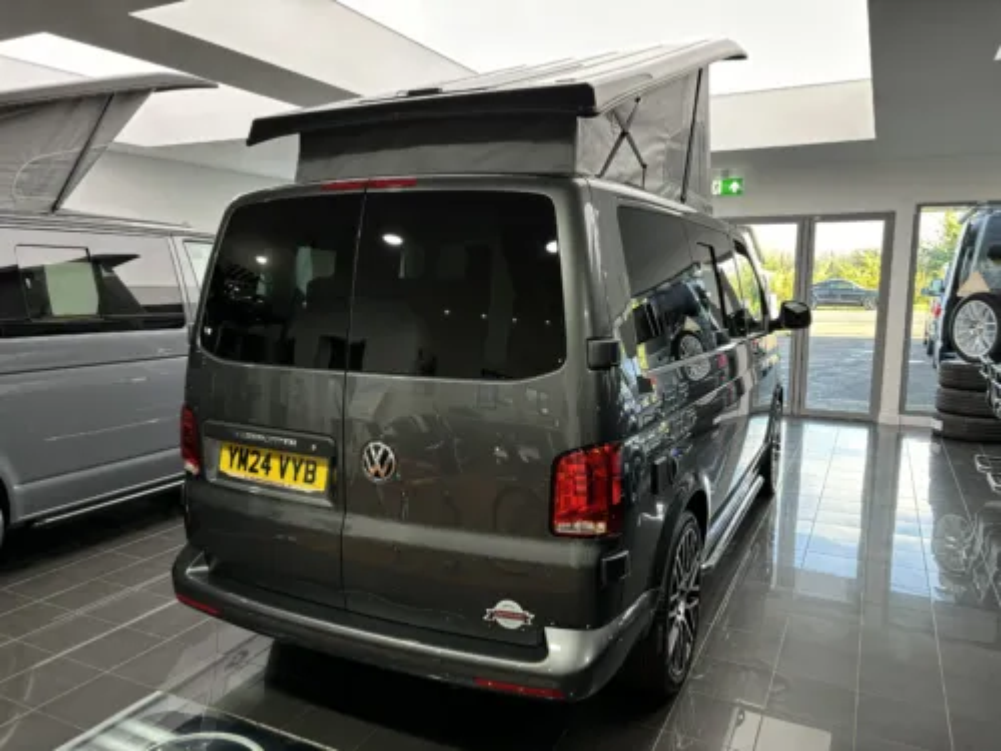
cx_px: 500
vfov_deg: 53.1
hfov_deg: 67.3
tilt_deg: -8.2
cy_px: 376
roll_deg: -0.2
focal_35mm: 26
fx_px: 752
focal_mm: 5.96
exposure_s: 1/50
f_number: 1.6
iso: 80
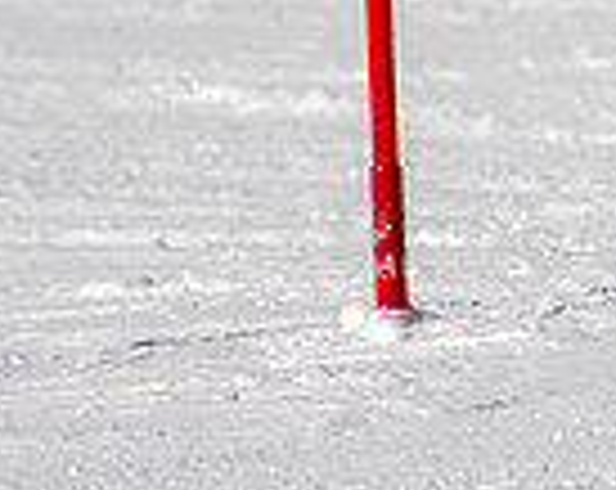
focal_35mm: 2378
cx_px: 1083
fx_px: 43261
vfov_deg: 0.6
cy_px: -211
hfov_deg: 0.8
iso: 100
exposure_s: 1/8000
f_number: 2.8
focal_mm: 300
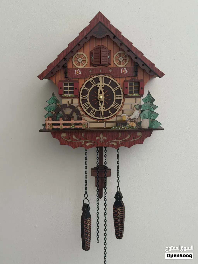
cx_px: 99
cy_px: 132
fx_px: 366
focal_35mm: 48
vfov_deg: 39.7
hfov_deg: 30.3
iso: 250
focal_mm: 6.76
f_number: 1.78
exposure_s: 1/51
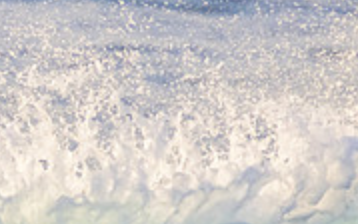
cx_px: -118
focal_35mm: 2643
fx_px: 25795
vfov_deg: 0.5
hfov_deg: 0.8
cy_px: 321
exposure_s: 1/1600
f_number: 11
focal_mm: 800
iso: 2200
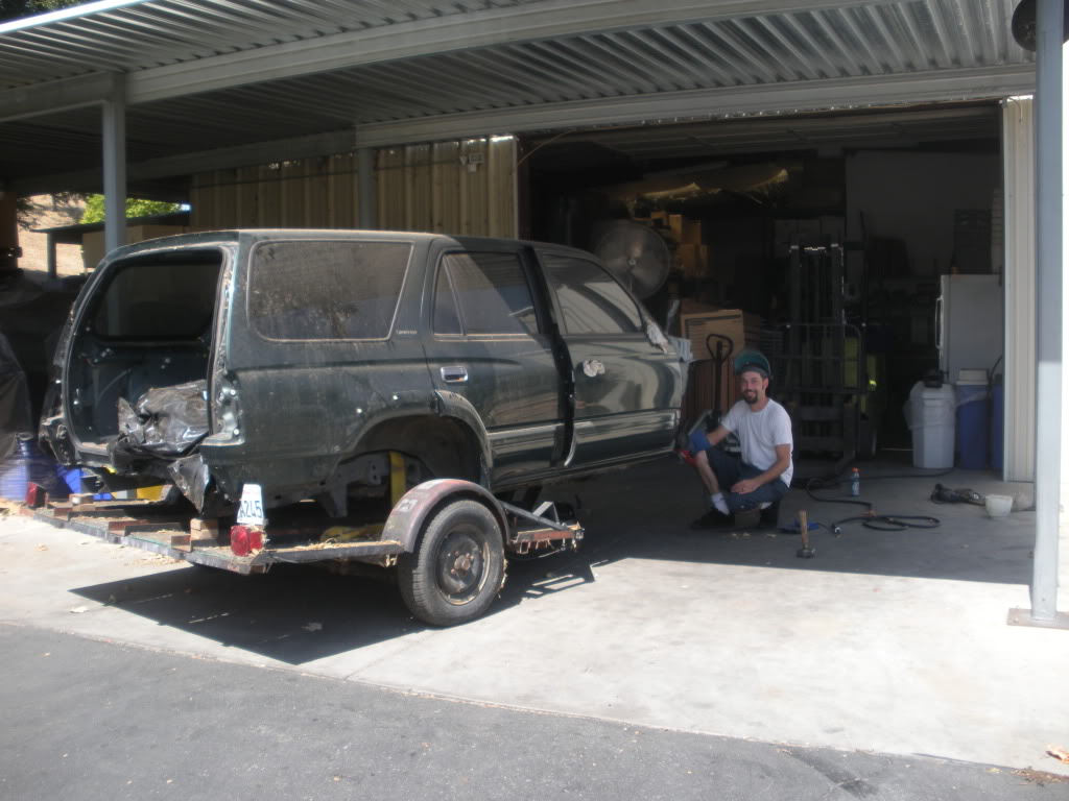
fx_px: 1112
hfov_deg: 51.4
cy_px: 400
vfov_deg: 39.7
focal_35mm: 36
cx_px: 534
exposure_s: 1/246
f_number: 3.5
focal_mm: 6.3
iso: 64
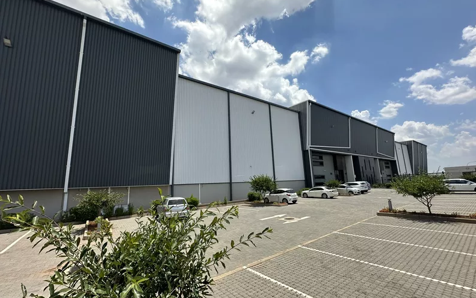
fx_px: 195
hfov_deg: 101.4
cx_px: 240
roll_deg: +1.6
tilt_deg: +9.5
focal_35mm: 15
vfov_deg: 74.8
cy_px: 151
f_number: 2.2
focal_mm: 2.22
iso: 50
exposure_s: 1/3125
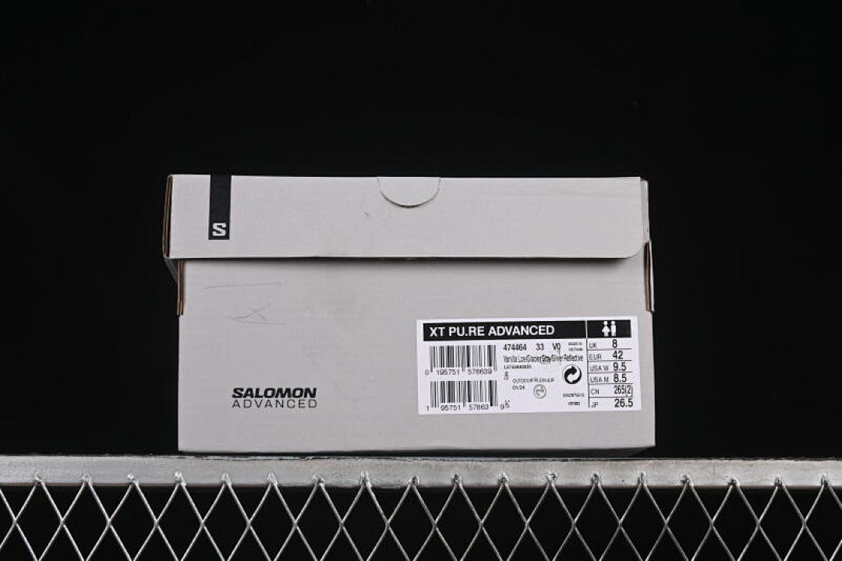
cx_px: 421
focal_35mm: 75
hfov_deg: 27.0
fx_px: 1754
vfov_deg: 18.2
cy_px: 280
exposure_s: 1/100
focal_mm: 50
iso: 160
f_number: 8
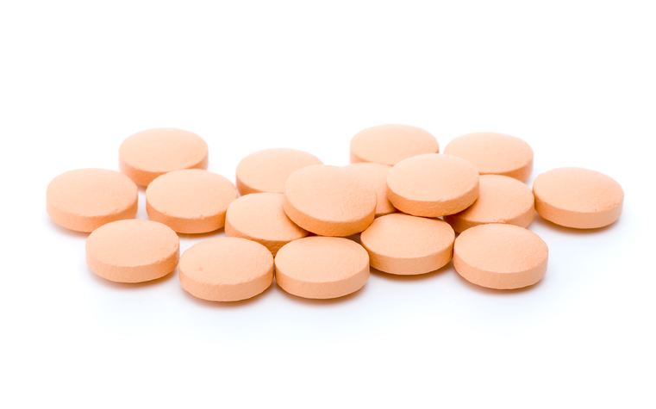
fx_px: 2877
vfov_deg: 8.1
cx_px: 318
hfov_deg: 13.0
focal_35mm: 161
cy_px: 226
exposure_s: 1/180
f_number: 13
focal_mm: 100
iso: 100
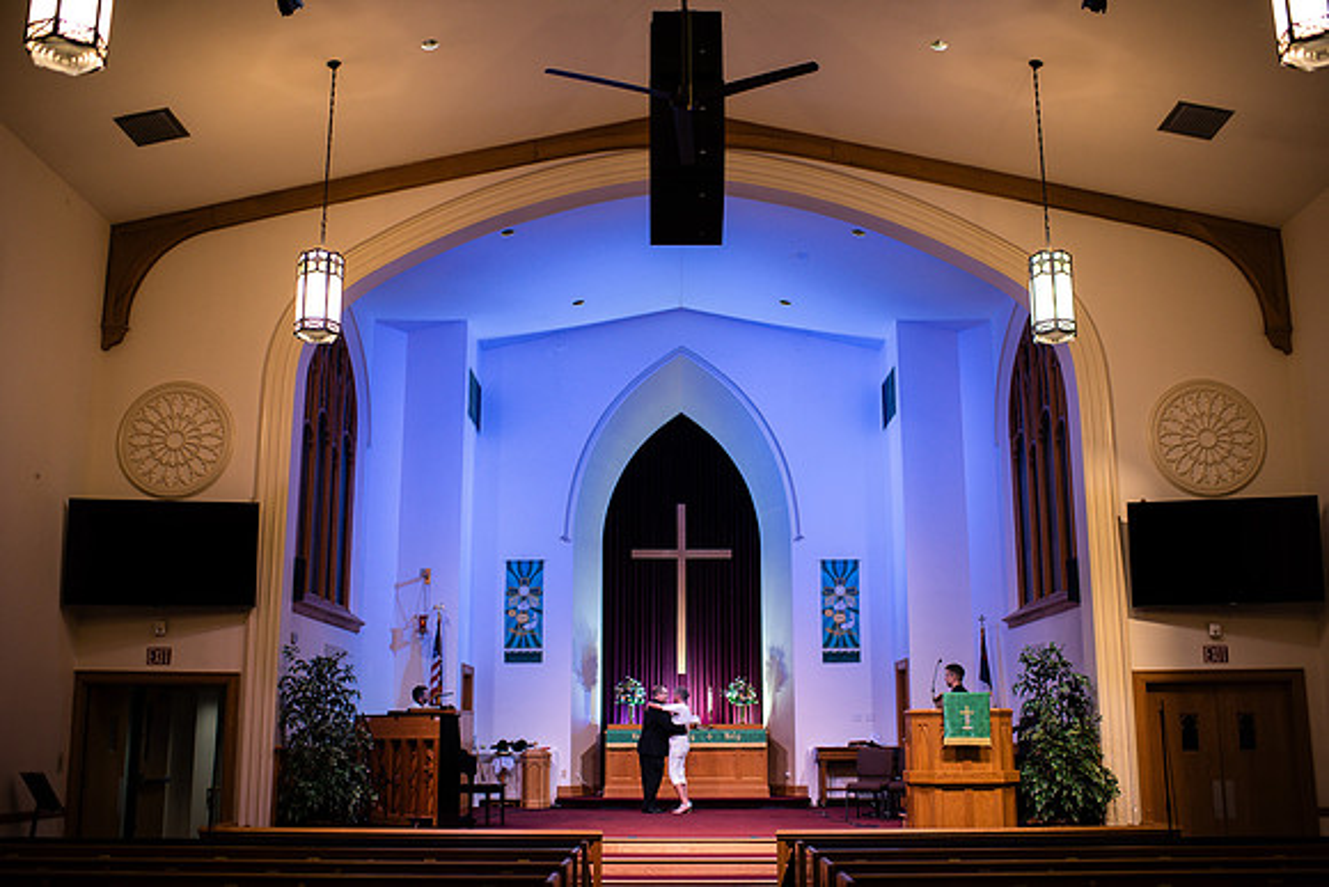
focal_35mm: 35
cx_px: 664
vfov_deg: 37.8
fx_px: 1297
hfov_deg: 54.3
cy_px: 444
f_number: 2
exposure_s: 1/320
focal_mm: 35
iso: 1000
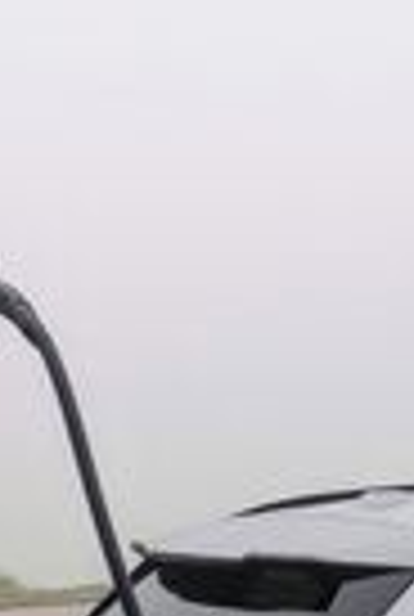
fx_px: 2025
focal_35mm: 118
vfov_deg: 17.1
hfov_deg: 11.6
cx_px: 297
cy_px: 517
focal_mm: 5.3
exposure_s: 1/228
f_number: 1.8
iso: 50
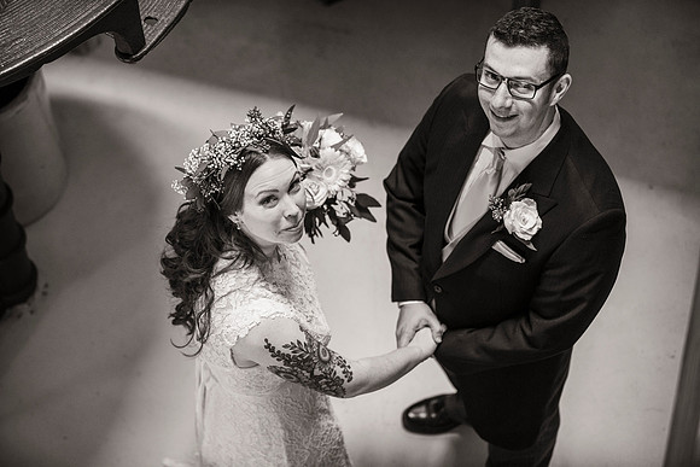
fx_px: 1361
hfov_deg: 28.8
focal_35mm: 70
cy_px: 234
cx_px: 350
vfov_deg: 19.5
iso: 1600
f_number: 2.8
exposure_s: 1/160
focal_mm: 70
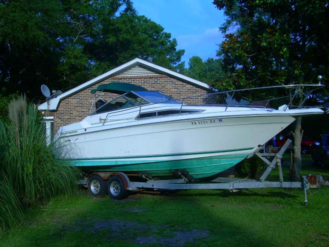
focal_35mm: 38
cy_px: 124
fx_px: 361
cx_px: 164
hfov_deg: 49.0
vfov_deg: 37.7
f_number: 4.6
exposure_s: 1/324
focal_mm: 6.3
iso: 50
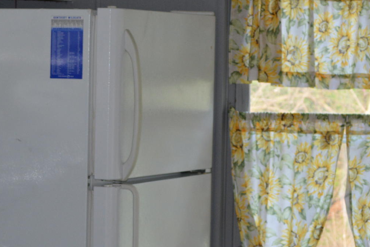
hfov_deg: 12.0
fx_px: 1758
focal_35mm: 171
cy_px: 176
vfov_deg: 8.0
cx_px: 119
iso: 450
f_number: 5
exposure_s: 1/60
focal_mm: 38
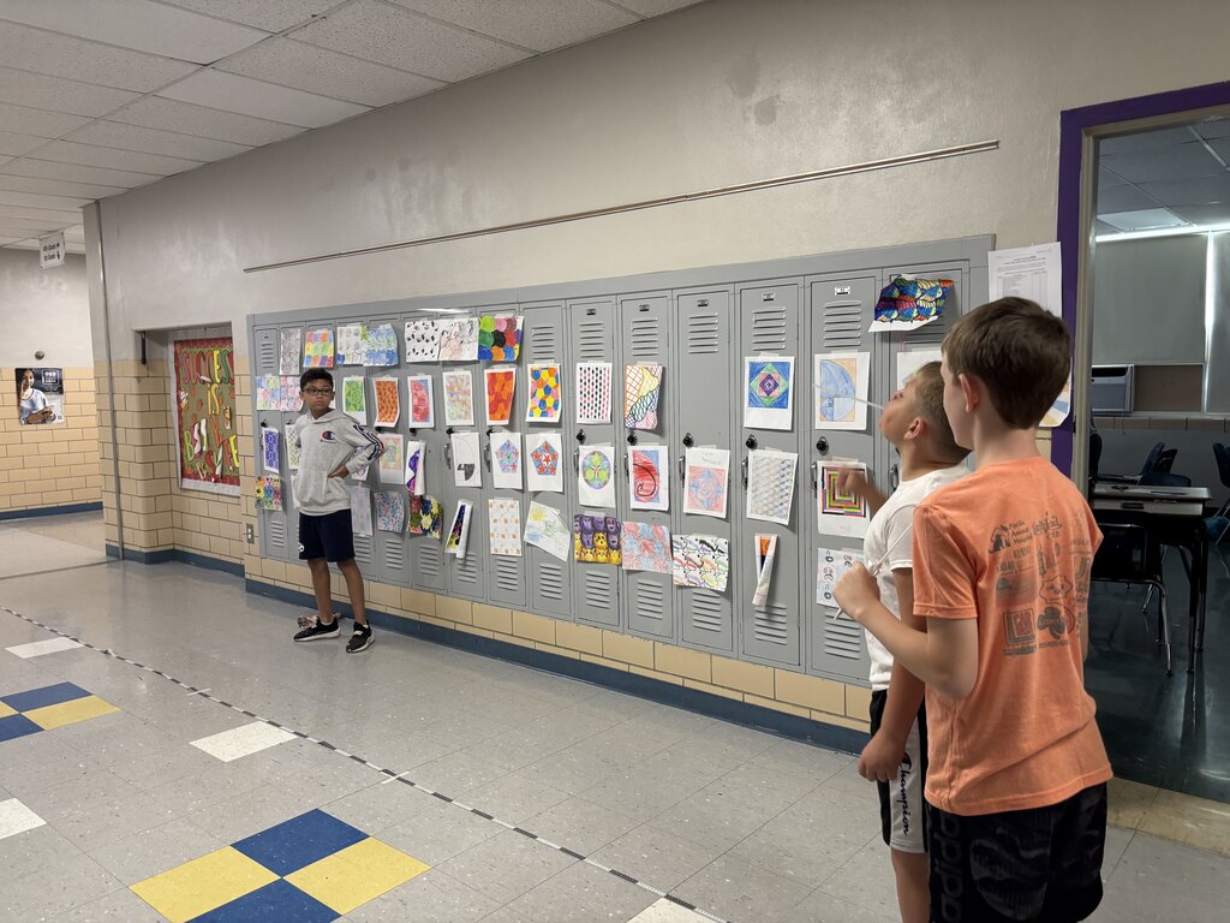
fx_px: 924
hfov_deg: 67.3
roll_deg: +0.0
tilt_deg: -1.4
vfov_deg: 53.1
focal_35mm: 26
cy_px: 462
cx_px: 615
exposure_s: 1/60
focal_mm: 5.96
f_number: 1.6
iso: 125
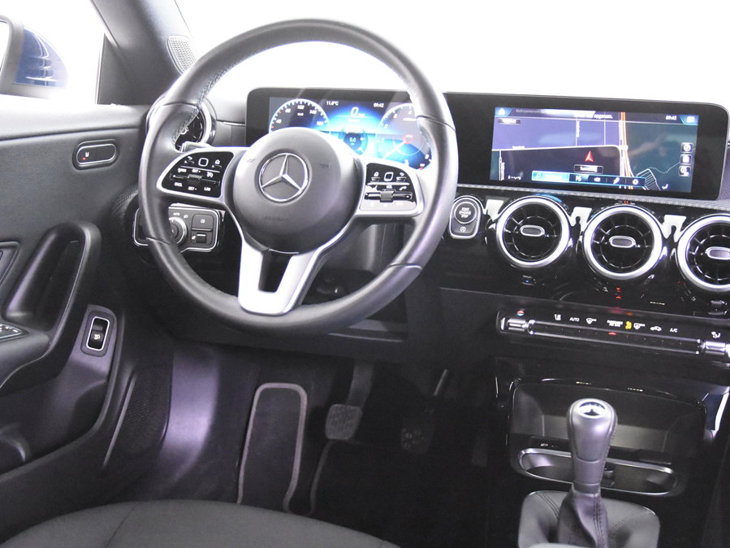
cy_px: 274
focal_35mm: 46
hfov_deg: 41.2
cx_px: 364
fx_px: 970
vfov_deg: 31.5
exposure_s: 1/40
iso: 12800
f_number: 3.2
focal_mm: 28
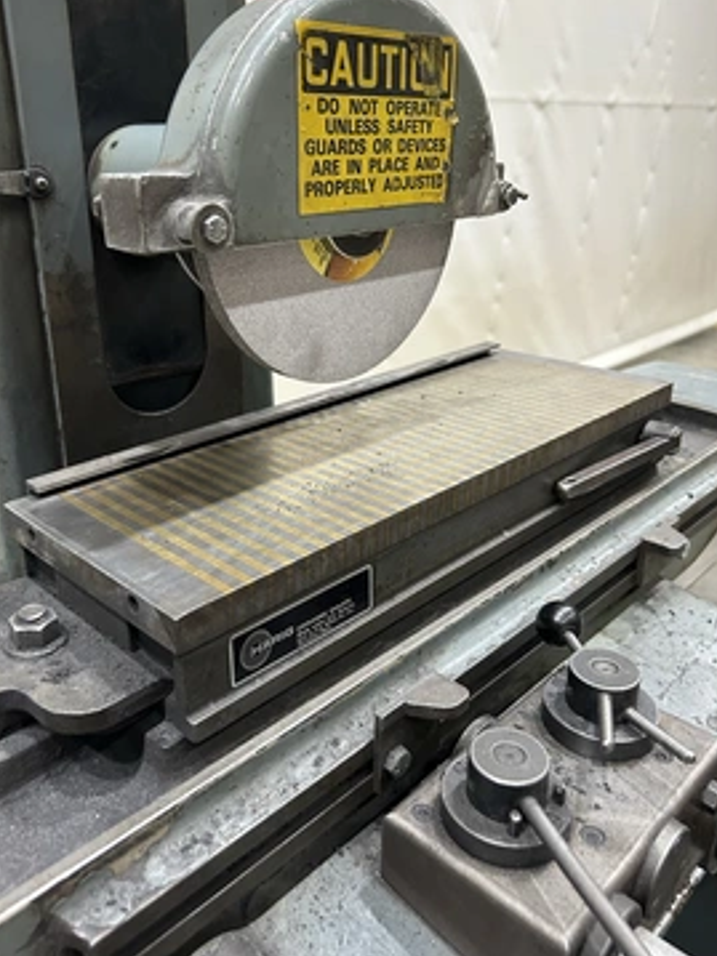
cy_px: 431
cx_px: 325
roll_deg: +1.4
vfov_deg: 61.6
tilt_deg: -18.8
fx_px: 801
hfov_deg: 48.1
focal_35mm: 29
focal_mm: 5.7
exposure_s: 1/60
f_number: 1.5
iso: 320
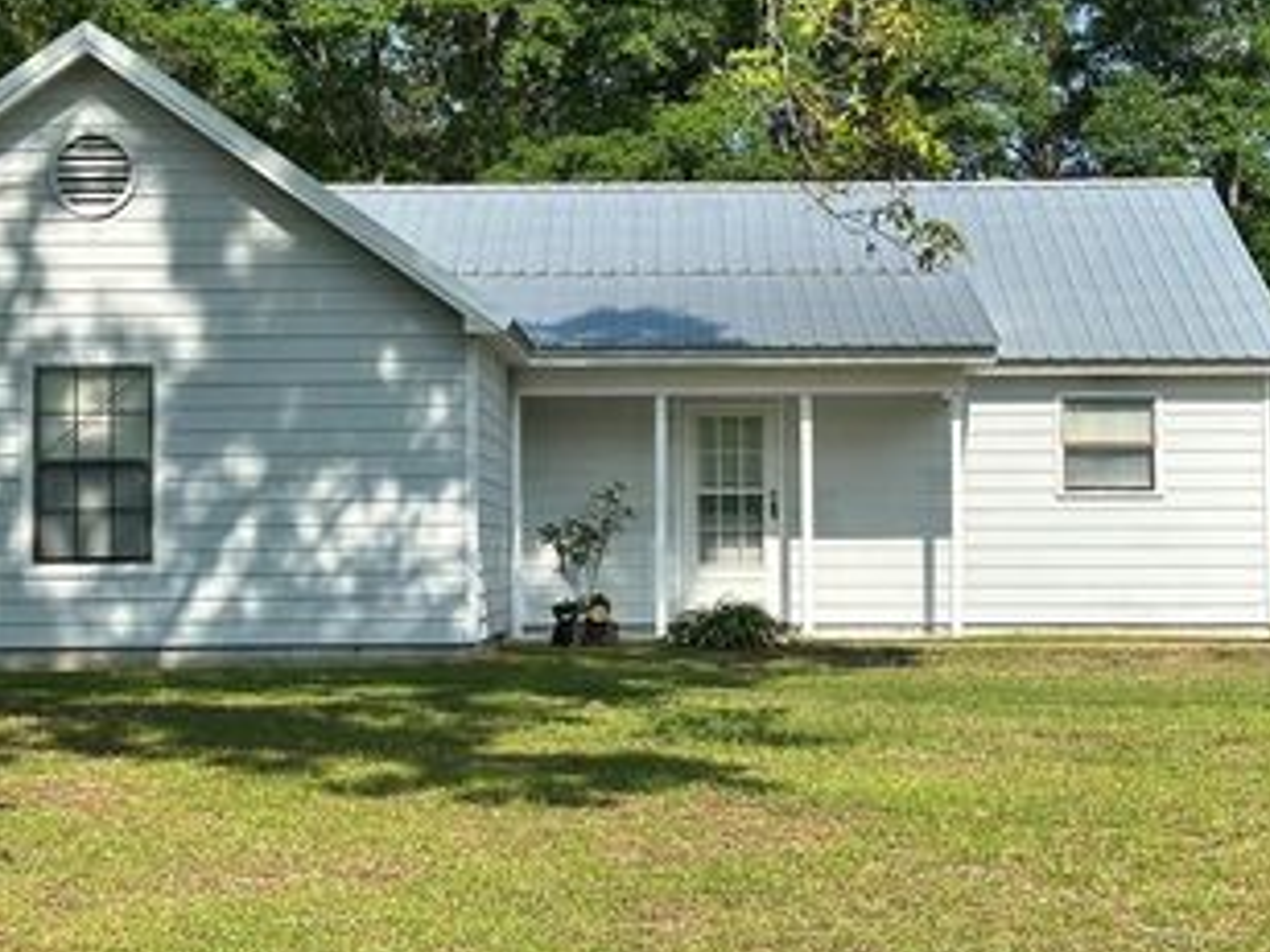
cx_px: 627
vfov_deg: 18.9
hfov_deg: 25.0
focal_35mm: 78
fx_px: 2862
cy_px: 398
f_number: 1.78
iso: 64
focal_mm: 6.86
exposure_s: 1/2976
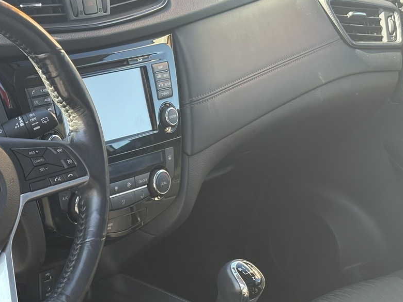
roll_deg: -8.5
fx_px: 1118
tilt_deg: -25.1
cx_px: 45
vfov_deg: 15.4
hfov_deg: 20.1
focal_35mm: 96
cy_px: 198
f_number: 1.6
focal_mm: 5.96
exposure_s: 1/242
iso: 64
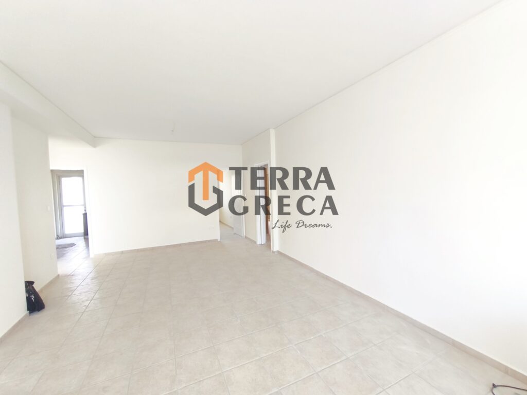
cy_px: 198
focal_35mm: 15
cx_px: 264
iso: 125
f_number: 2.2
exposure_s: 1/50
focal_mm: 1.91
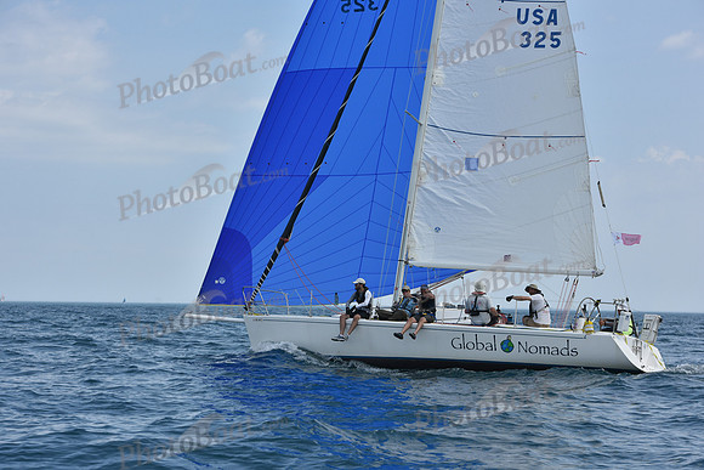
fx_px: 1858
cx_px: 352
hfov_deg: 21.5
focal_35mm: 95
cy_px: 235
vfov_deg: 14.4
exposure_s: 1/1250
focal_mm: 95
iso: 250
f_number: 8
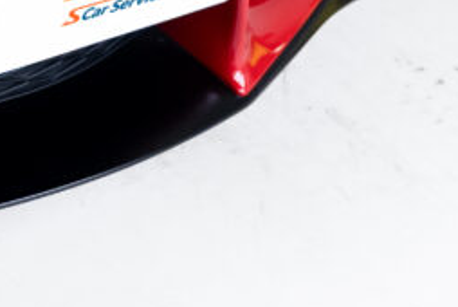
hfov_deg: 12.8
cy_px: -222
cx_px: -442
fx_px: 1796
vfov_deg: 9.4
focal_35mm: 141
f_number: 2.8
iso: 125
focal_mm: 35
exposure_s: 1/160
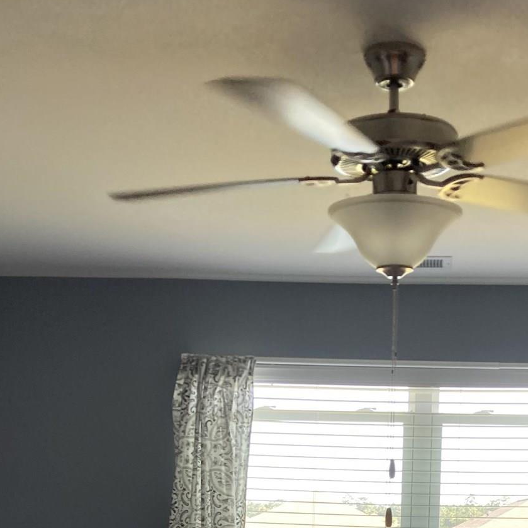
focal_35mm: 68
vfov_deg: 23.0
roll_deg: -0.5
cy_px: 658
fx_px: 1173
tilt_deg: -3.6
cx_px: 379
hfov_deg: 25.1
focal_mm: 3.99
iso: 50
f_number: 1.8
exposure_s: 1/60
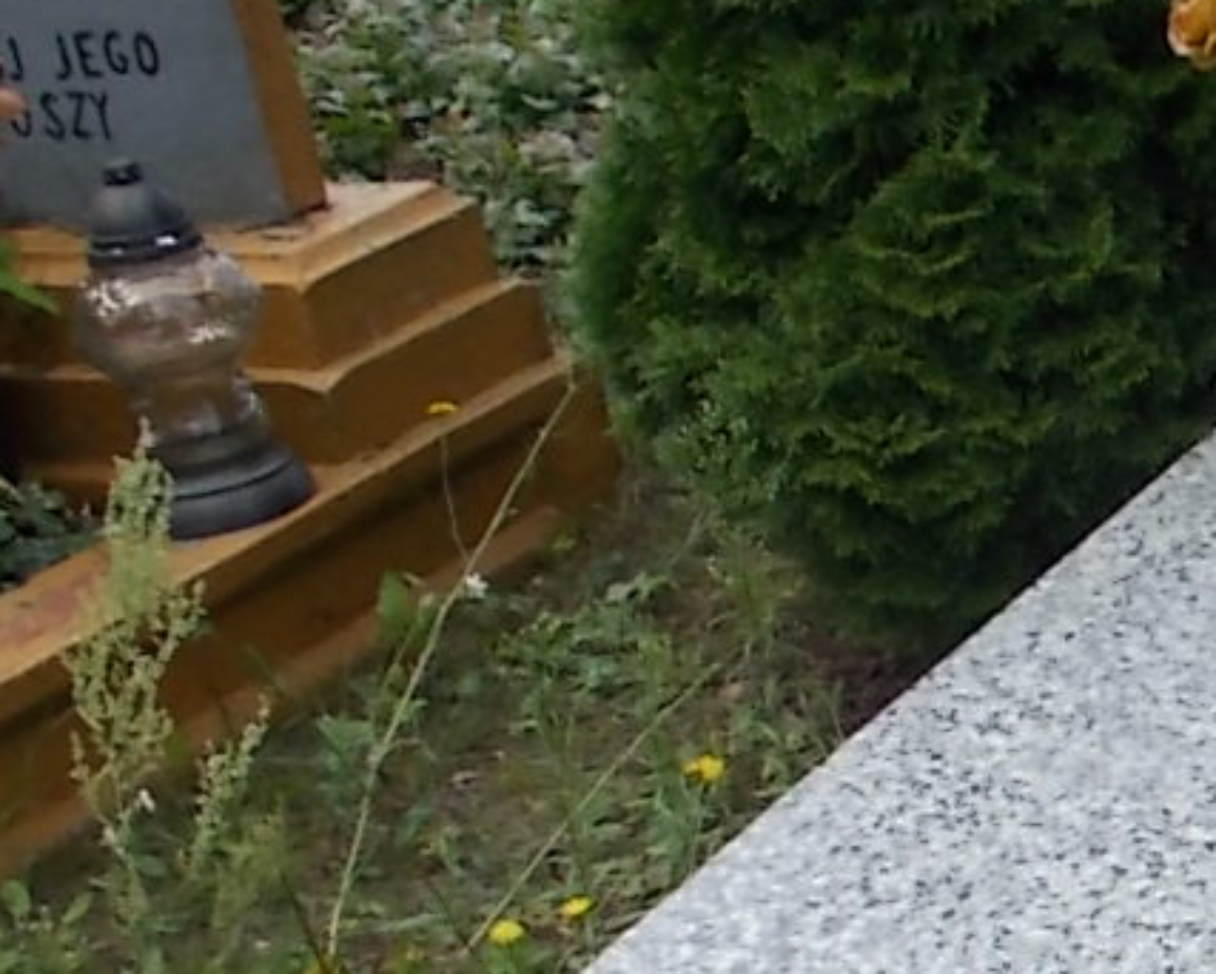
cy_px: 709
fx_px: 3421
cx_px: 1820
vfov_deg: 16.1
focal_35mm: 95
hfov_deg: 18.0
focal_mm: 4.6
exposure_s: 1/100
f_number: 8
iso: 80
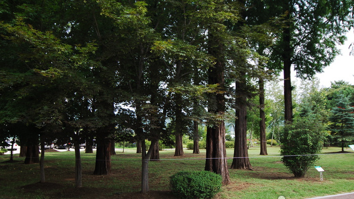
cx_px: 176
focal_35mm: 38
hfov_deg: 52.8
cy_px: 110
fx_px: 357
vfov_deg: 31.2
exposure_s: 1/500
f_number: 4
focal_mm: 24
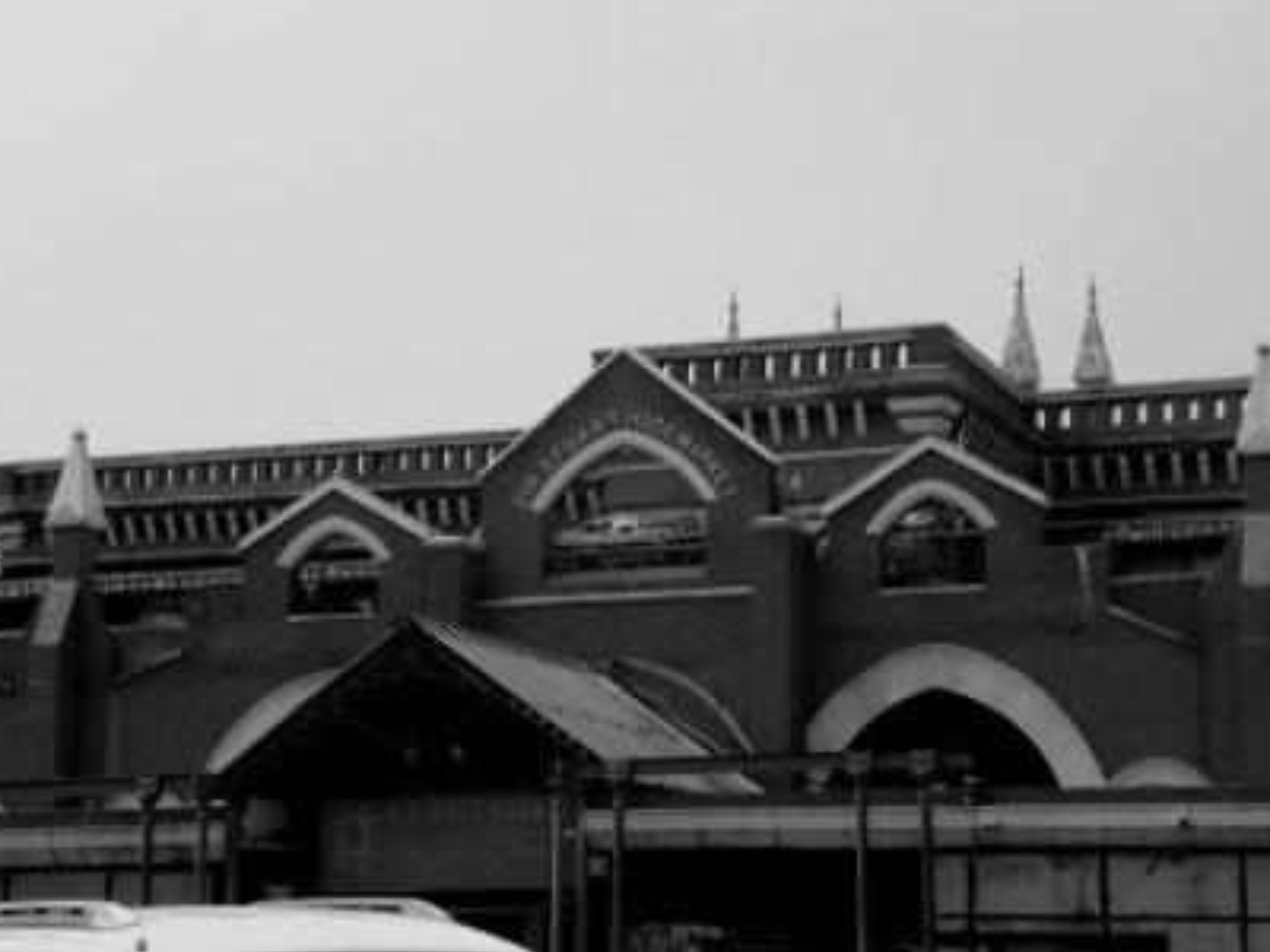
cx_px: 664
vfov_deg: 17.6
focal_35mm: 84
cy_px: 520
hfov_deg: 23.3
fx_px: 3082
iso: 64
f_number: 5.6
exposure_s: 1/355
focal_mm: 13.4
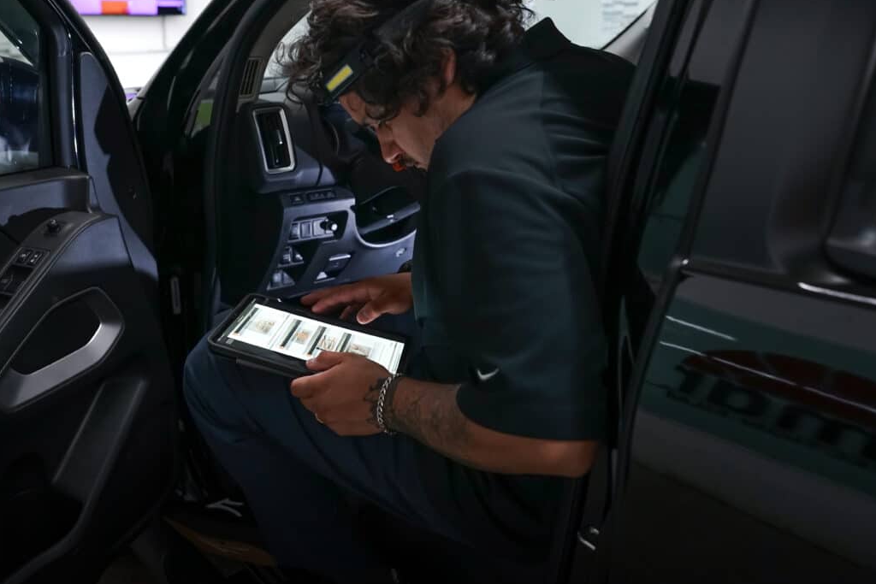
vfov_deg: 43.2
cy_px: 213
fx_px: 730
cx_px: 324
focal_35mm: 30
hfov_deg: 61.0
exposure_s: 1/160
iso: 1000
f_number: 2.8
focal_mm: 20
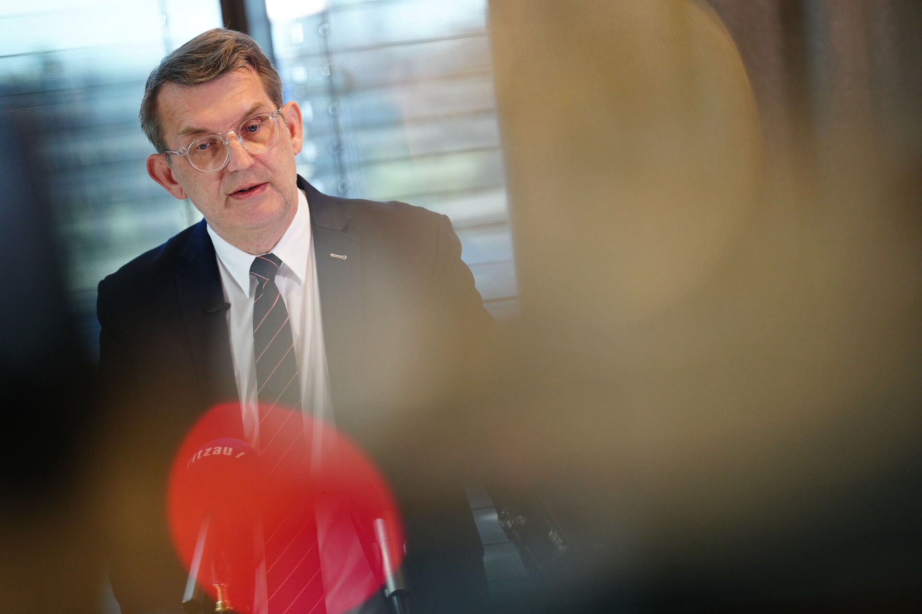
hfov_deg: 10.3
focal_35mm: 200
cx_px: 461
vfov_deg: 6.9
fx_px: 5122
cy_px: 307
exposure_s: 1/250
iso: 1250
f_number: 2.8
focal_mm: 200
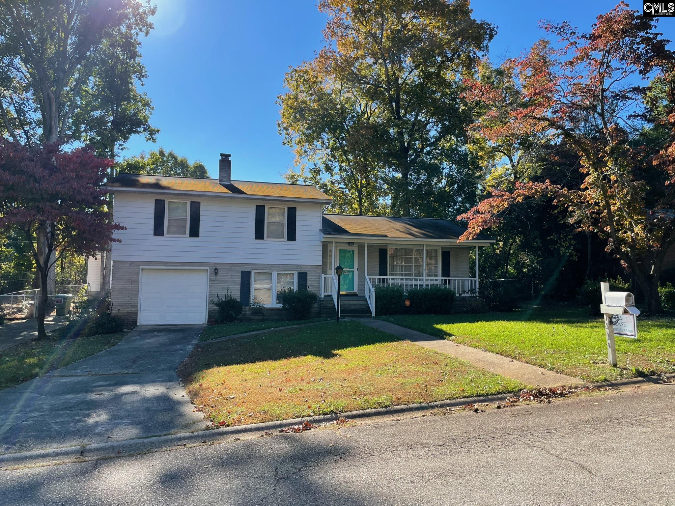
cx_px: 338
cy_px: 253
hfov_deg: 67.3
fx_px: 507
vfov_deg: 53.0
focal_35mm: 26
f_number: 1.6
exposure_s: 1/1247
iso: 32
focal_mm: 4.2
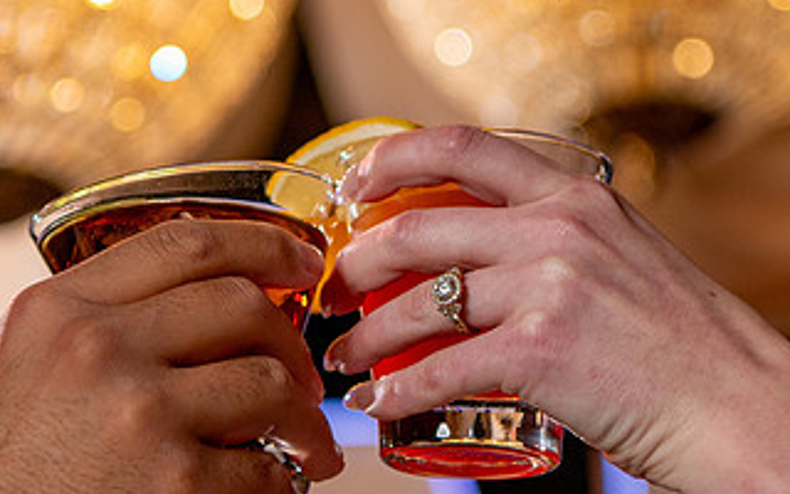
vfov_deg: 8.9
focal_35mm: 147
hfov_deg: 14.2
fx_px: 3165
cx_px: 338
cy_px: 197
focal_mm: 60
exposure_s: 1/500
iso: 640
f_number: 3.5
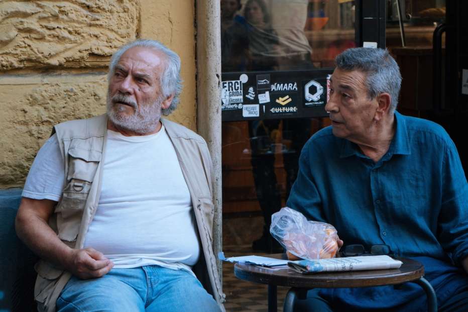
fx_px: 1755
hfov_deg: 15.2
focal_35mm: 135
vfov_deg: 10.2
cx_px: 234
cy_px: 156
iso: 1250
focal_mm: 135
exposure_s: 1/200
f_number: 11
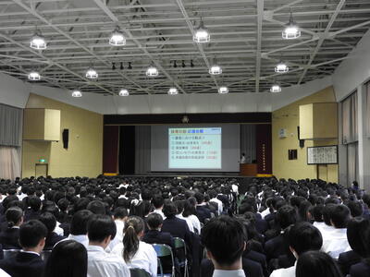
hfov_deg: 46.8
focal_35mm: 40
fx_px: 428
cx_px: 185
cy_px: 138
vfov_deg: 36.0
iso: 400
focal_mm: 7.2
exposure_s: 1/30
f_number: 3.8
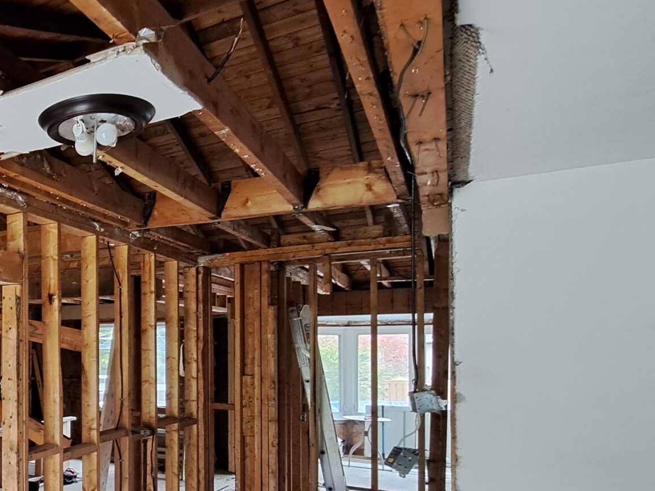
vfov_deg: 47.1
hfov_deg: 48.8
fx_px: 549
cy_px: 346
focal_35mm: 29
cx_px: -20
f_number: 2.2
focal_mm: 1.74
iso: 160
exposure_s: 1/40
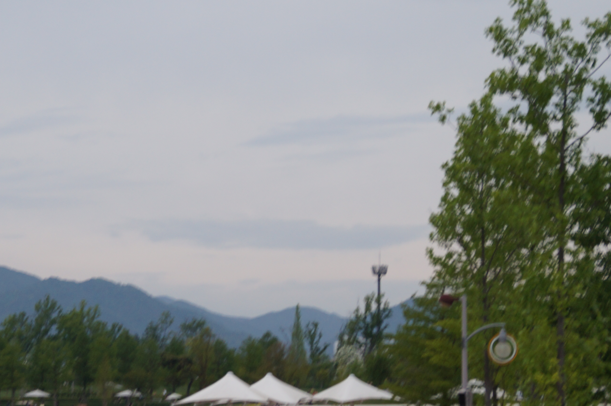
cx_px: 135
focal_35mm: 100
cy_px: 297
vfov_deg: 13.6
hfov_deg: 20.2
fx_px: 1694
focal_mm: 35
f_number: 5
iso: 250
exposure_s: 1/60
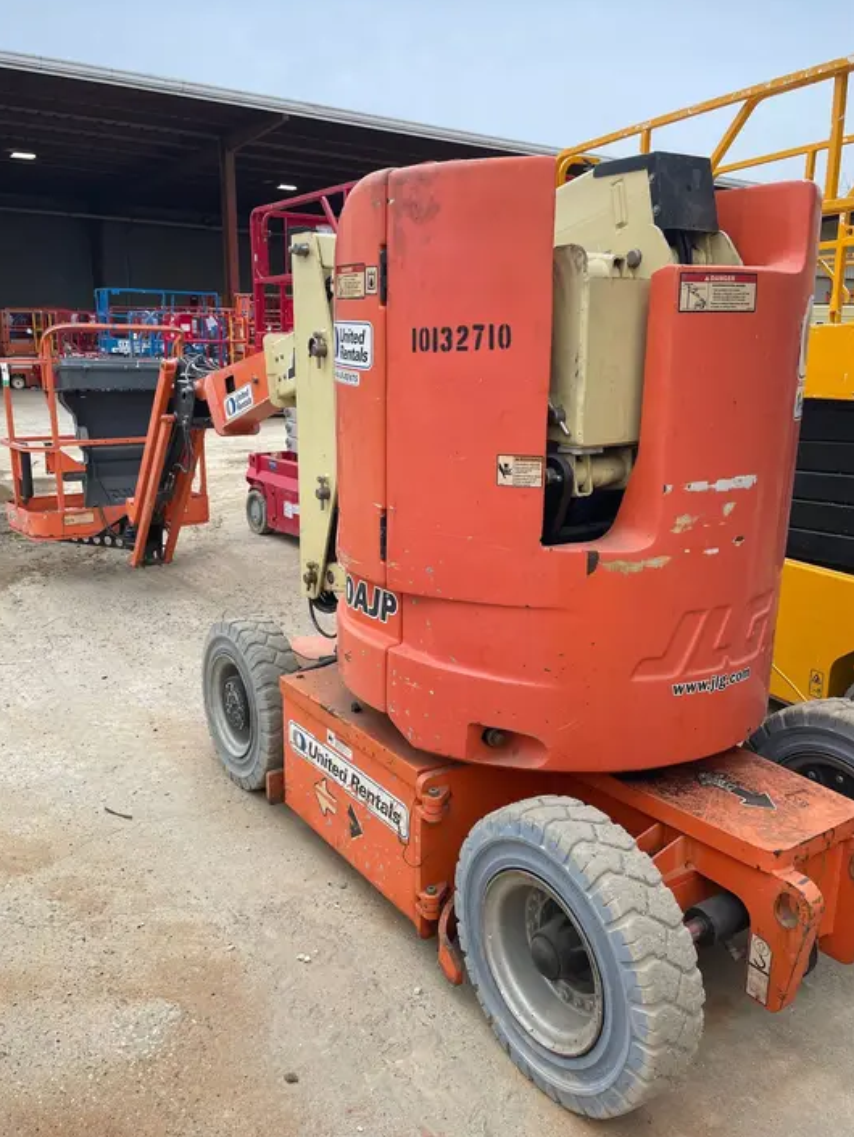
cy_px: 556
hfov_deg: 51.4
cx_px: 414
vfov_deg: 65.3
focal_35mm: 27
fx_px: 888
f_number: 1.6
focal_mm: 4.2
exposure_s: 1/725
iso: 32
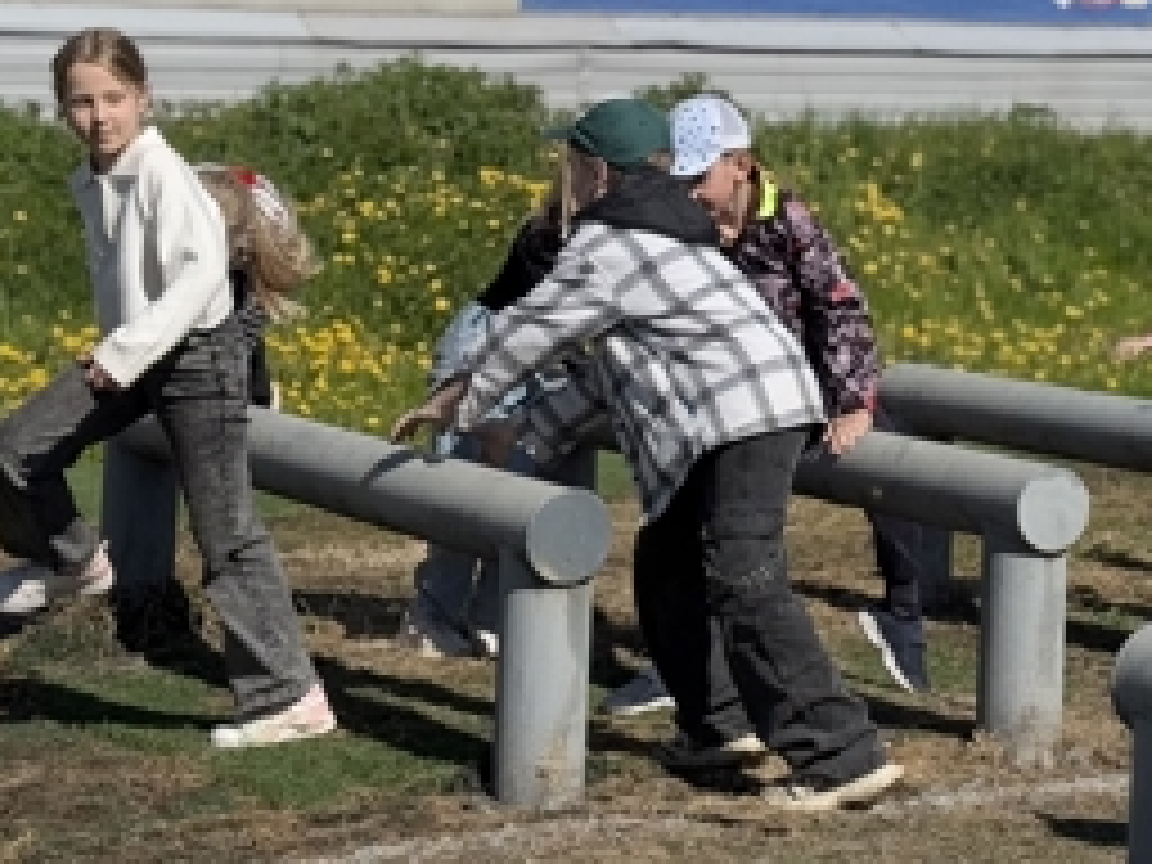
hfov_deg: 15.6
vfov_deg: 11.8
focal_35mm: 125
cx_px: 992
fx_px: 4160
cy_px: 140
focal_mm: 6.76
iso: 64
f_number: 1.78
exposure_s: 1/7874
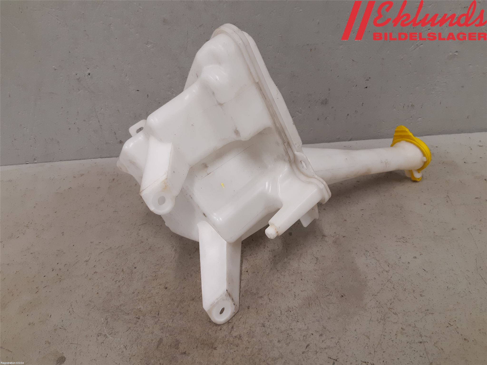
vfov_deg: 53.1
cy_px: 182
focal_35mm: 26
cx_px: 244
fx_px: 366
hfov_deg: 67.3
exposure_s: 1/50
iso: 100
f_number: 1.7
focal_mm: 3.93
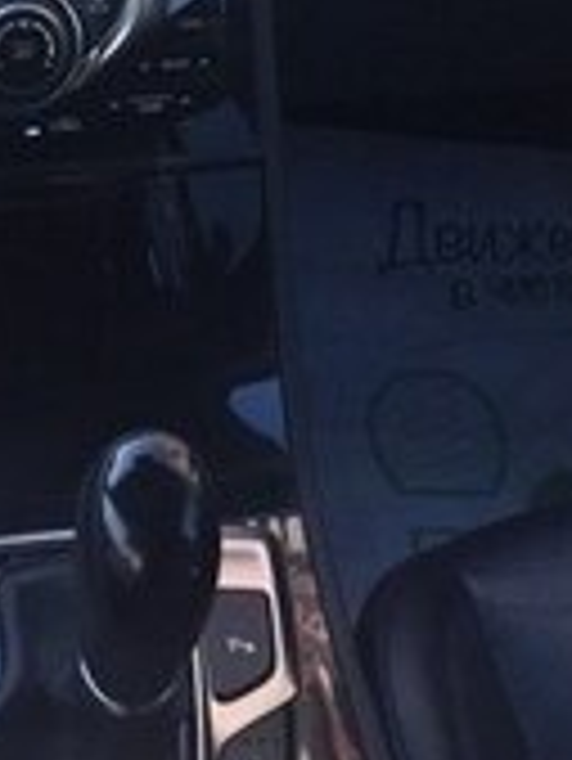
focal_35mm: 85
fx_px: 1870
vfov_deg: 21.1
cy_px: -193
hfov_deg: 17.4
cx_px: 306
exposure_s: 1/205
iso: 32
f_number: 2.2
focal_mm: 4.15
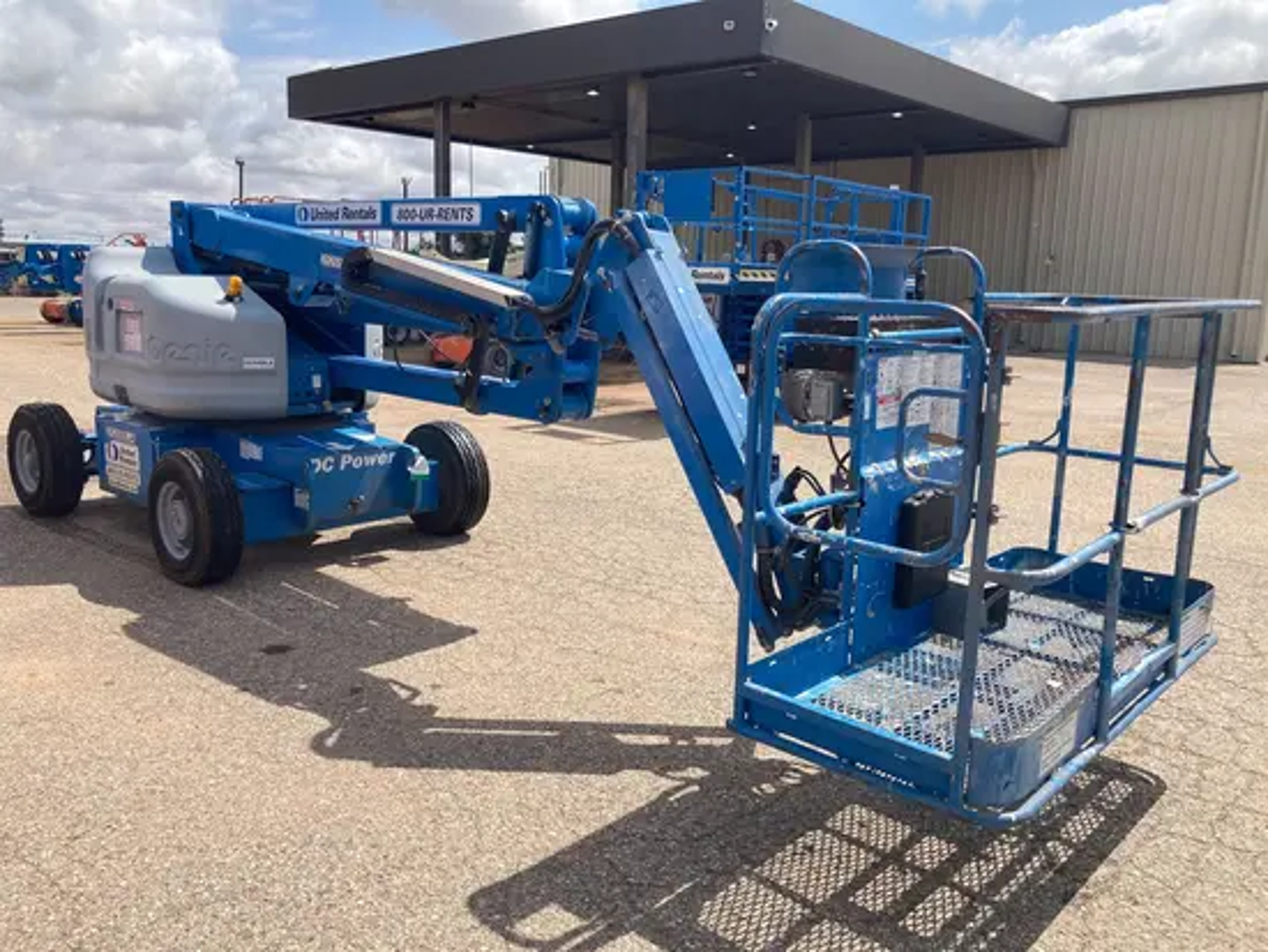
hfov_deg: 63.4
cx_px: 634
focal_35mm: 28
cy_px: 476
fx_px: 1026
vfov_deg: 49.8
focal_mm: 3.99
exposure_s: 1/2315
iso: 20
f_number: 1.8
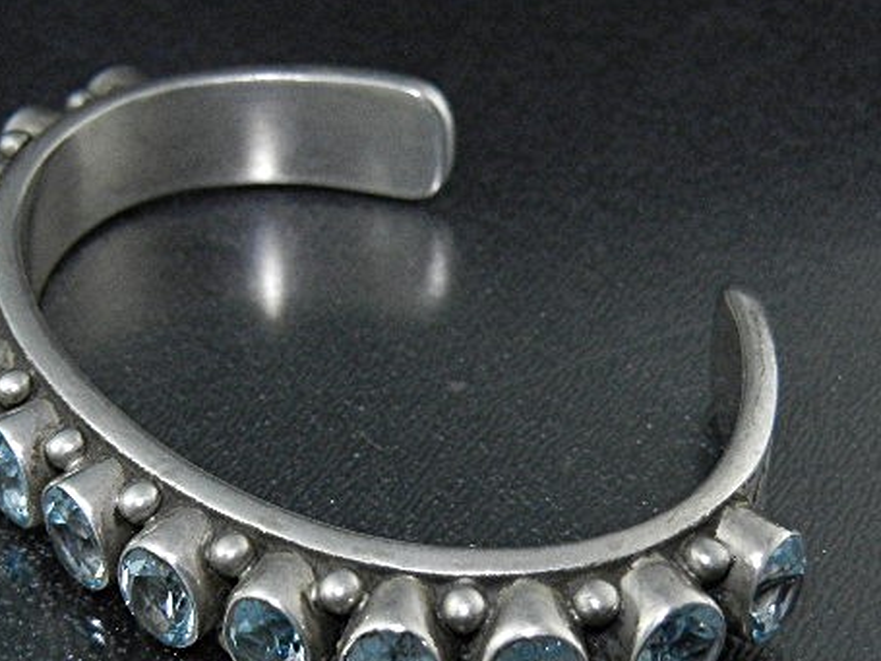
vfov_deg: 17.7
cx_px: 358
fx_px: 2112
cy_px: 446
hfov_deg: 23.5
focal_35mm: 83
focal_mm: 10.6
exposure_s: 1/30
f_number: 8
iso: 800
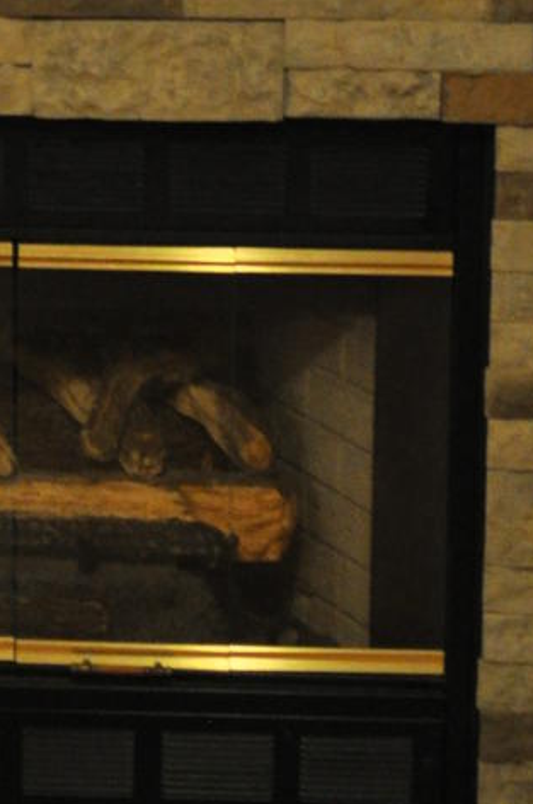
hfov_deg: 6.9
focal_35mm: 197
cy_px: -179
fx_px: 4394
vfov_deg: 10.3
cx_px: -17
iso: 800
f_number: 3.5
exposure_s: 1/50
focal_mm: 31
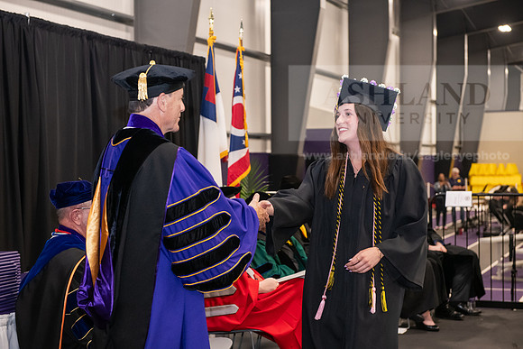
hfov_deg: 28.8
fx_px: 1017
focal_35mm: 70
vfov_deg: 19.5
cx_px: 262
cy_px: 174
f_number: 5
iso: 2500
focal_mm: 70
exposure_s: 1/125
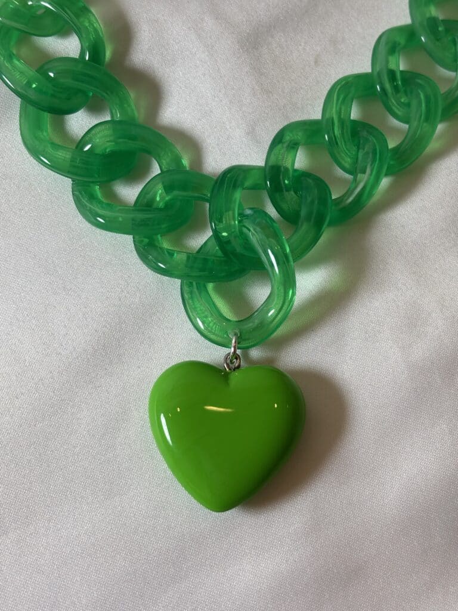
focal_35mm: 52
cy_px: 306
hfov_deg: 28.0
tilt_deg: -71.5
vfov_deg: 36.8
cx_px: 229
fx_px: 917
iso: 32
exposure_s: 1/172
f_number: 1.6
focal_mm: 5.96
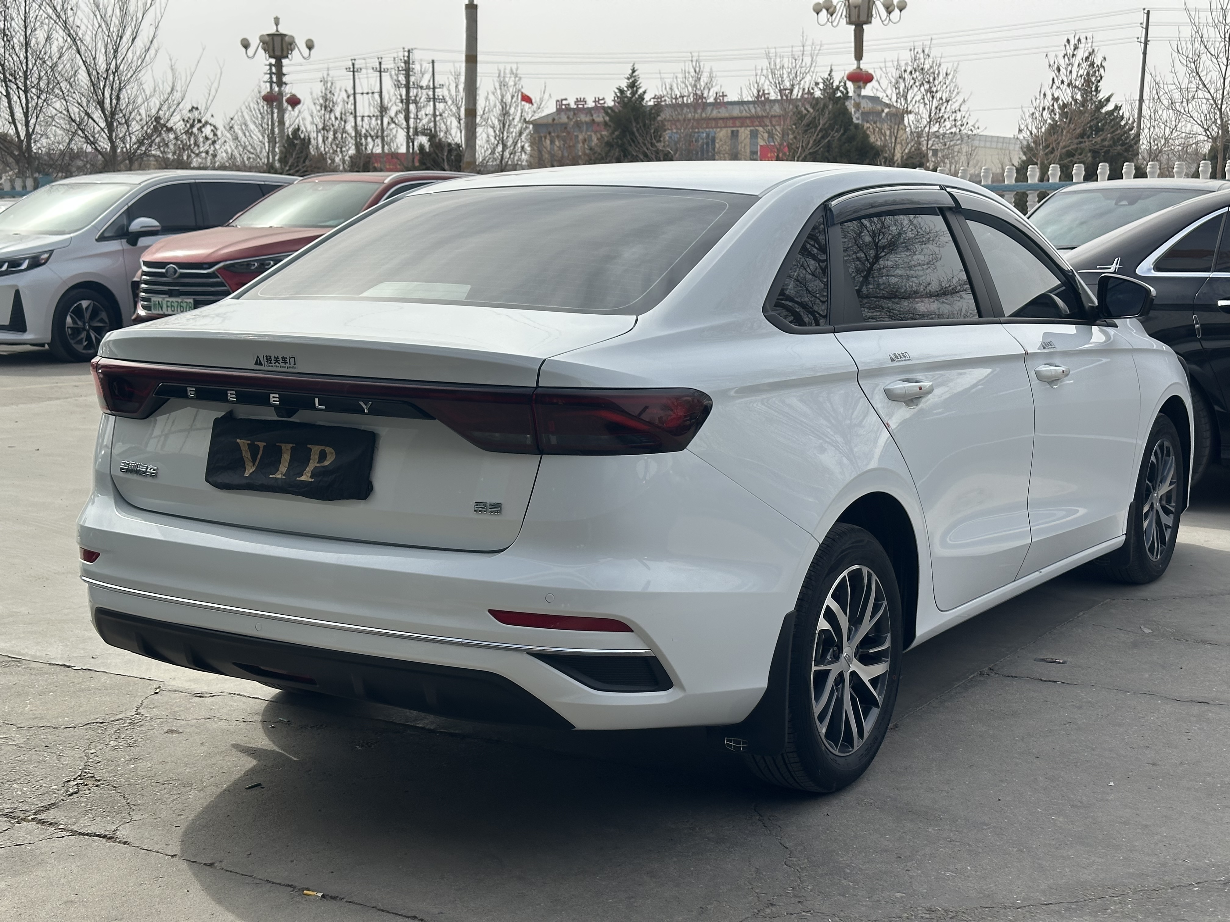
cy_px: 461
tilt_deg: -8.3
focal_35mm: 48
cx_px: 615
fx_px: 1706
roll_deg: +0.5
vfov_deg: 30.3
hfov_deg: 39.7
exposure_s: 1/3058
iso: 64
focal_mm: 6.86
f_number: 1.78
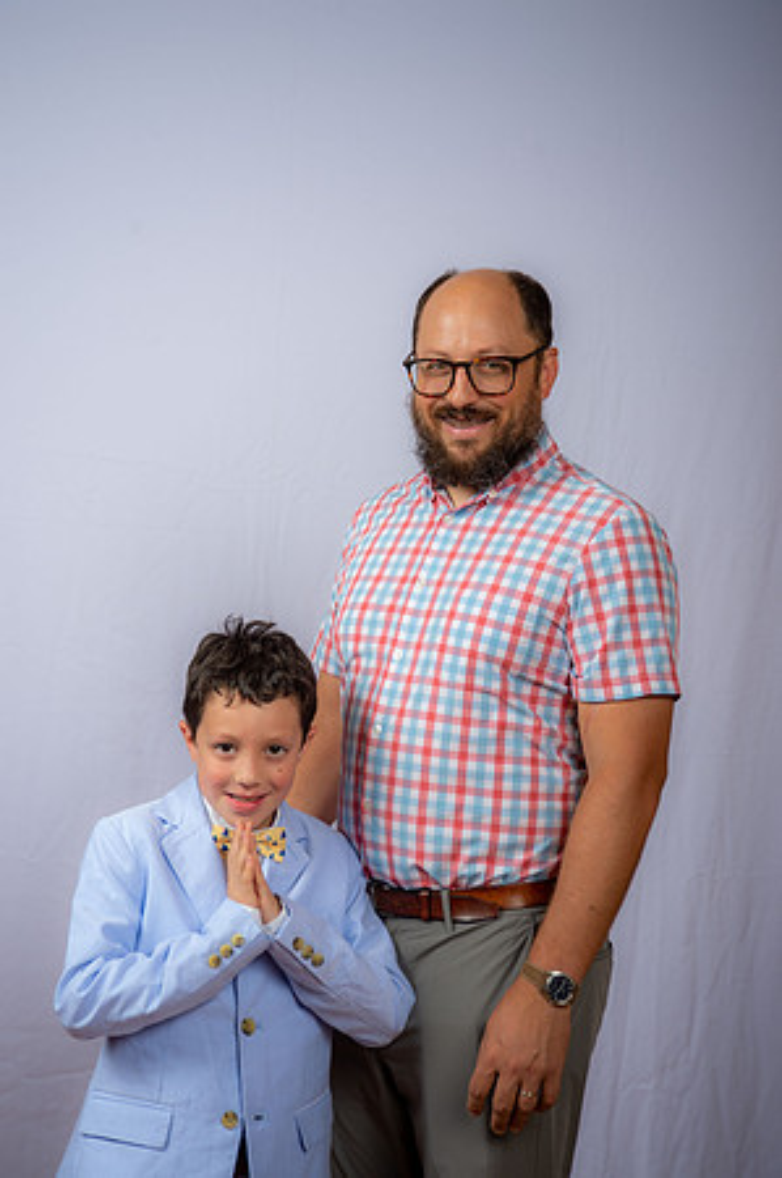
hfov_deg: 21.9
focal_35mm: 62
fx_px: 2025
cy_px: 589
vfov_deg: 32.4
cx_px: 391
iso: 250
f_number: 6.3
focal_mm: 62
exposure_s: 1/160
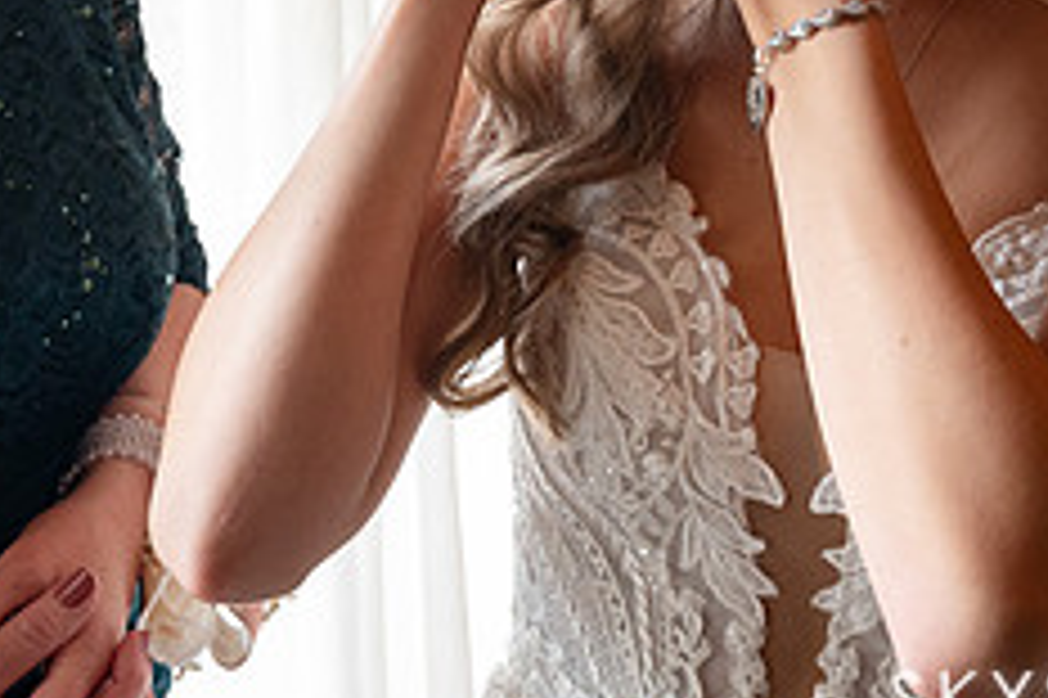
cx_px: 373
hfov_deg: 28.7
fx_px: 2036
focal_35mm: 70
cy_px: -59
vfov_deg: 18.7
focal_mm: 28
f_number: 4.5
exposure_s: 1/250
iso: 2000
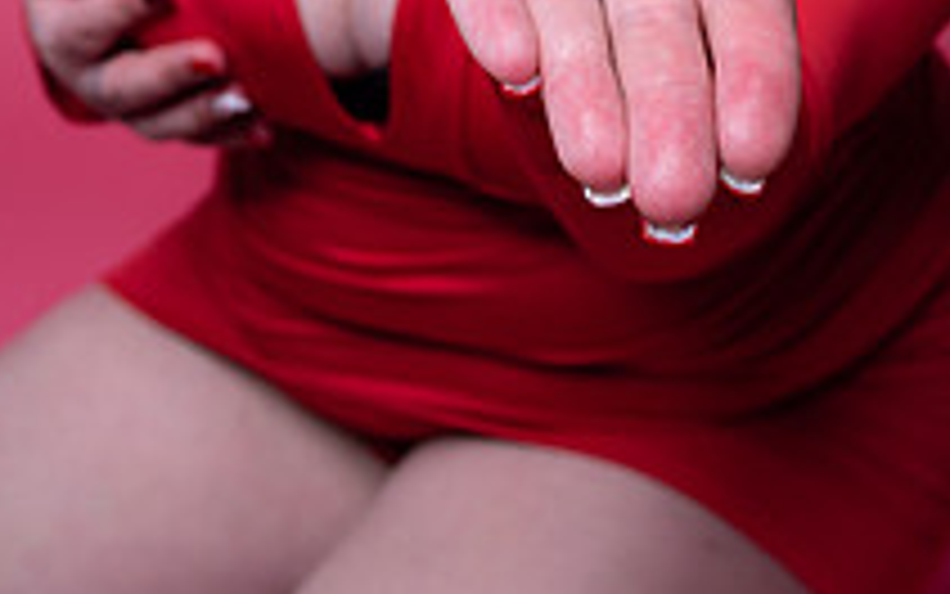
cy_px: -324
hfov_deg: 27.1
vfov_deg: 15.7
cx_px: 509
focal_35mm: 76
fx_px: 1968
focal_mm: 35
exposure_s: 1/160
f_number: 8
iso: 100
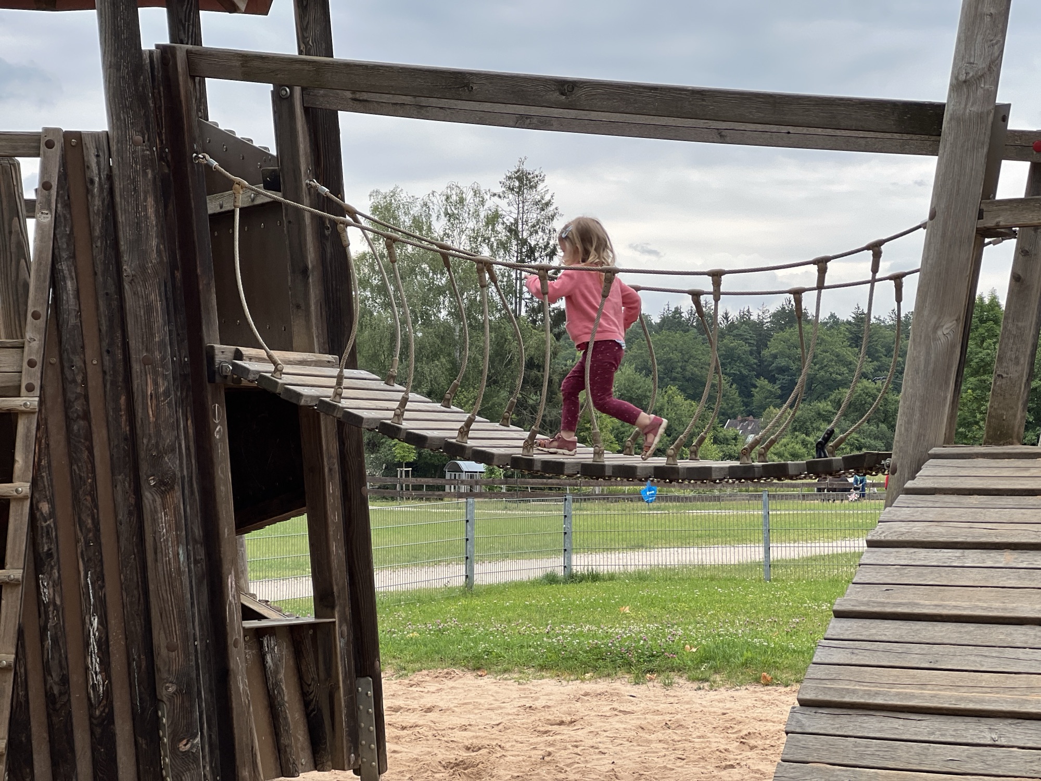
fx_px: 2316
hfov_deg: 25.3
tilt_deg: +3.3
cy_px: 390
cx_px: 520
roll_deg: -0.8
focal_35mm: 77
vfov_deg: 19.1
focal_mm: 9
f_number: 2.8
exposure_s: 1/124
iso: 20
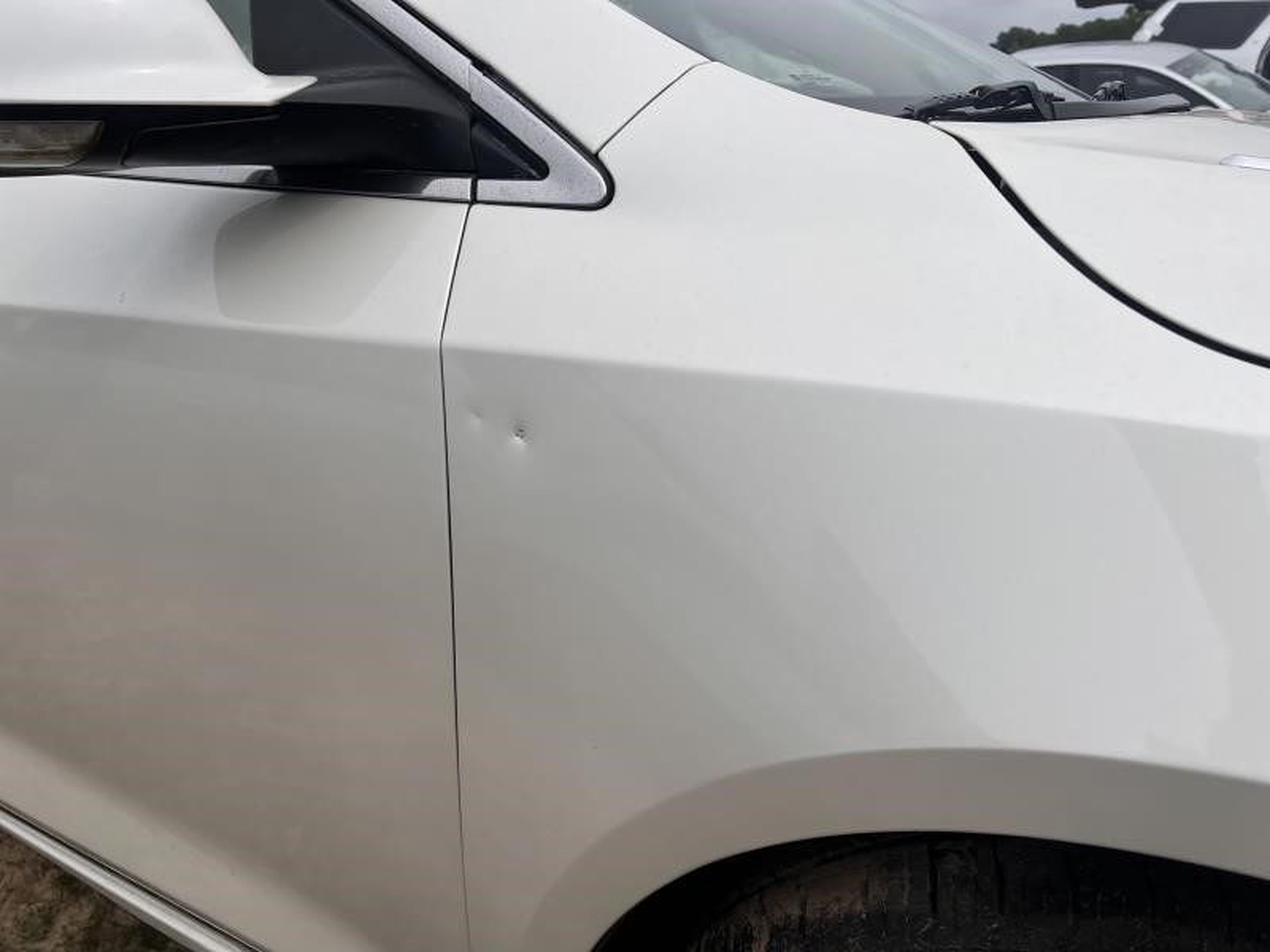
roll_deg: +2.4
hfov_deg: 67.3
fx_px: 954
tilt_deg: -20.3
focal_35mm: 26
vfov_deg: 53.1
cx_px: 635
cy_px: 476
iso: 50
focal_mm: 5.7
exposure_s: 1/7463
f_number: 1.5
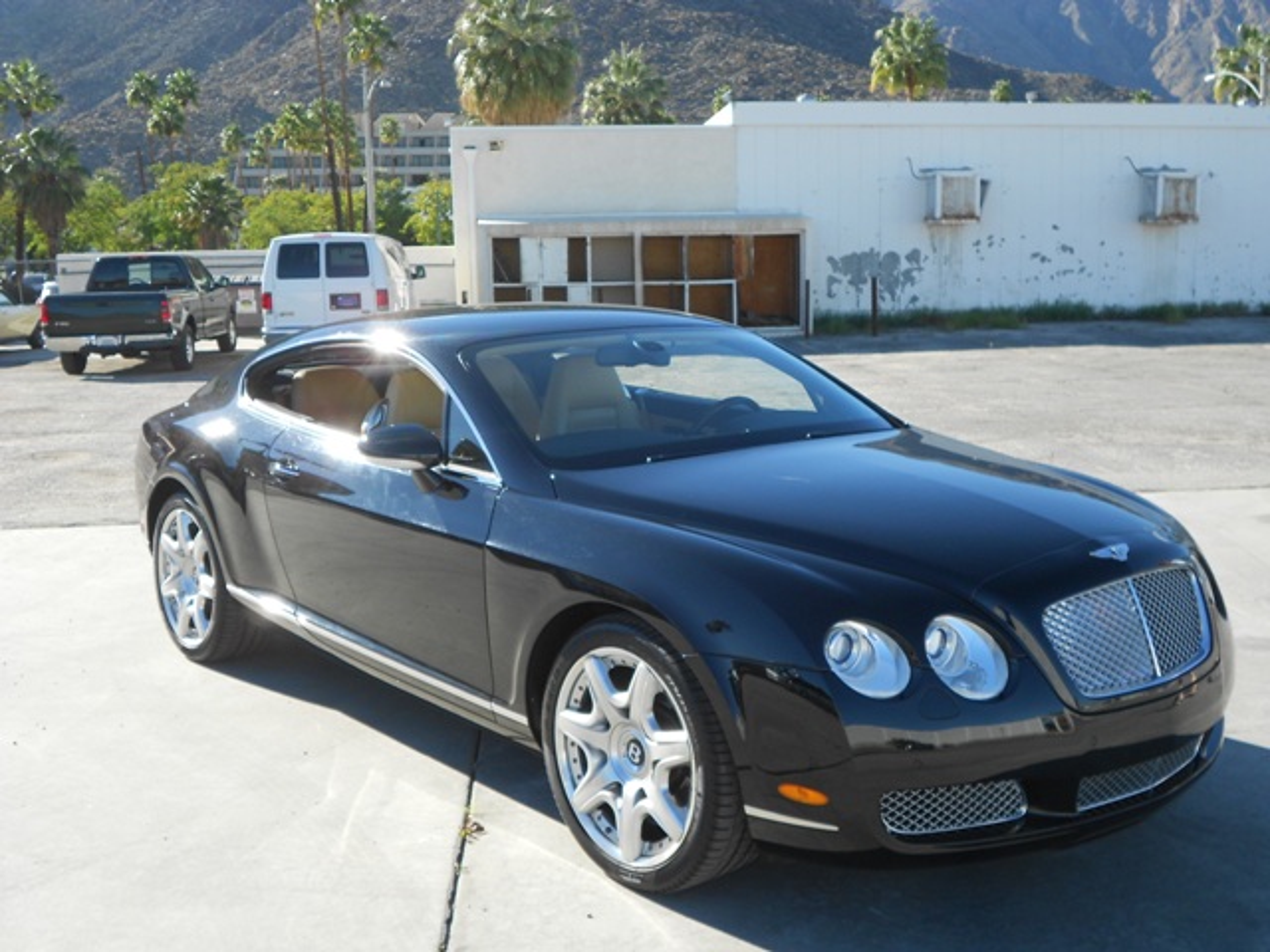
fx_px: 1357
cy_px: 476
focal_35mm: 37
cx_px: 635
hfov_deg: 50.1
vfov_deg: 38.7
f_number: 3.9
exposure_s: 1/320
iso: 80
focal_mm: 6.7
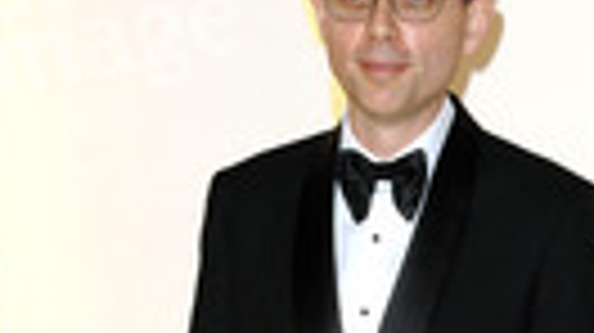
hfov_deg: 10.9
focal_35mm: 197
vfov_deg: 6.0
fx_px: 3100
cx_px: 502
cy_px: 702
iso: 1600
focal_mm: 62
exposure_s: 1/250
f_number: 6.3
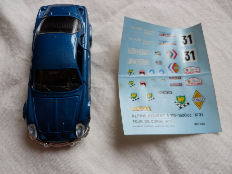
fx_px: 161
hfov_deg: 71.6
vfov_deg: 56.8
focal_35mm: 24
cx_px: 116
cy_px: 87
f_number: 3
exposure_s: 1/30
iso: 100
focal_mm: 4.2
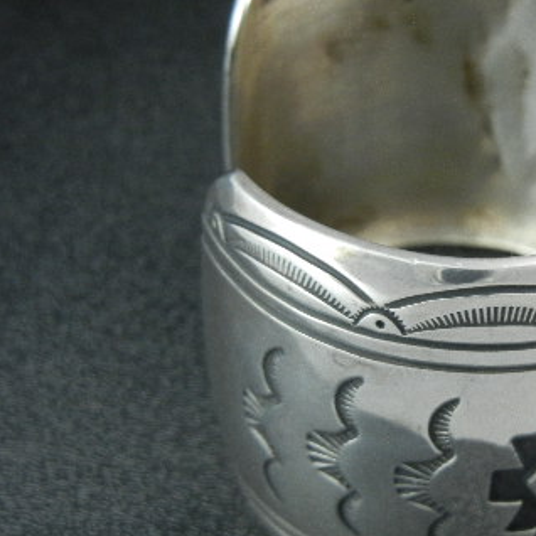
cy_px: 270
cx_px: 443
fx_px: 1401
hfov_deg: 21.3
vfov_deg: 21.7
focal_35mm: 80
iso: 400
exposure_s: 1/24.6
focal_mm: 8.1
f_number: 3.8
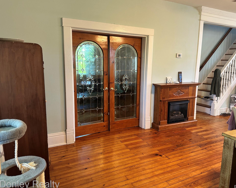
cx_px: 129
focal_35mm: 26
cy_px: 93
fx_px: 182
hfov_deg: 65.9
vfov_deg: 54.9
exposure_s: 1/60
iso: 200
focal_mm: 6.86
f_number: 1.78
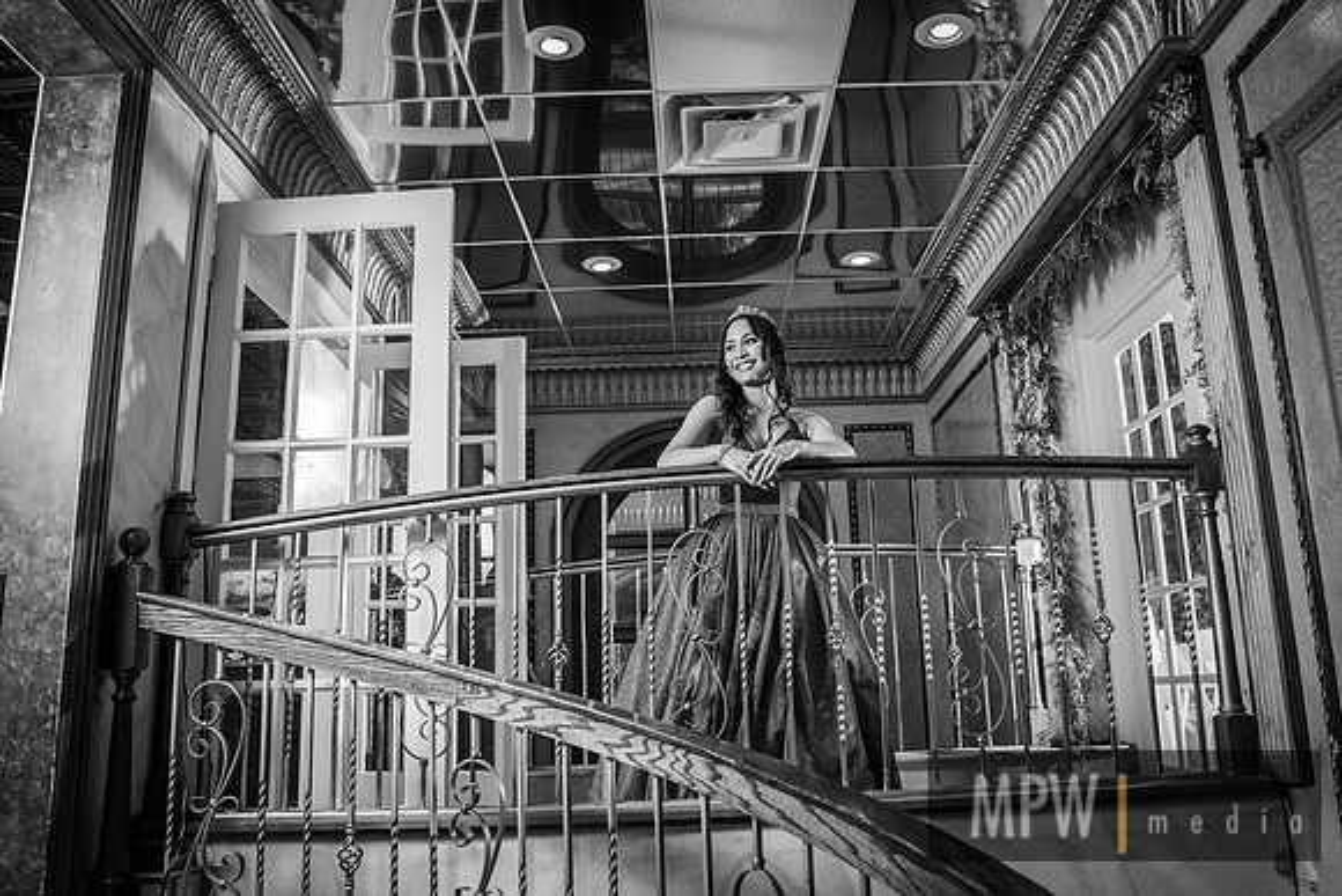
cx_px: 671
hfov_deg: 65.5
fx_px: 1044
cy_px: 448
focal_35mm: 28
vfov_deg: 46.4
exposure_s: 1/125
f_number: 4
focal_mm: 28
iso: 1600
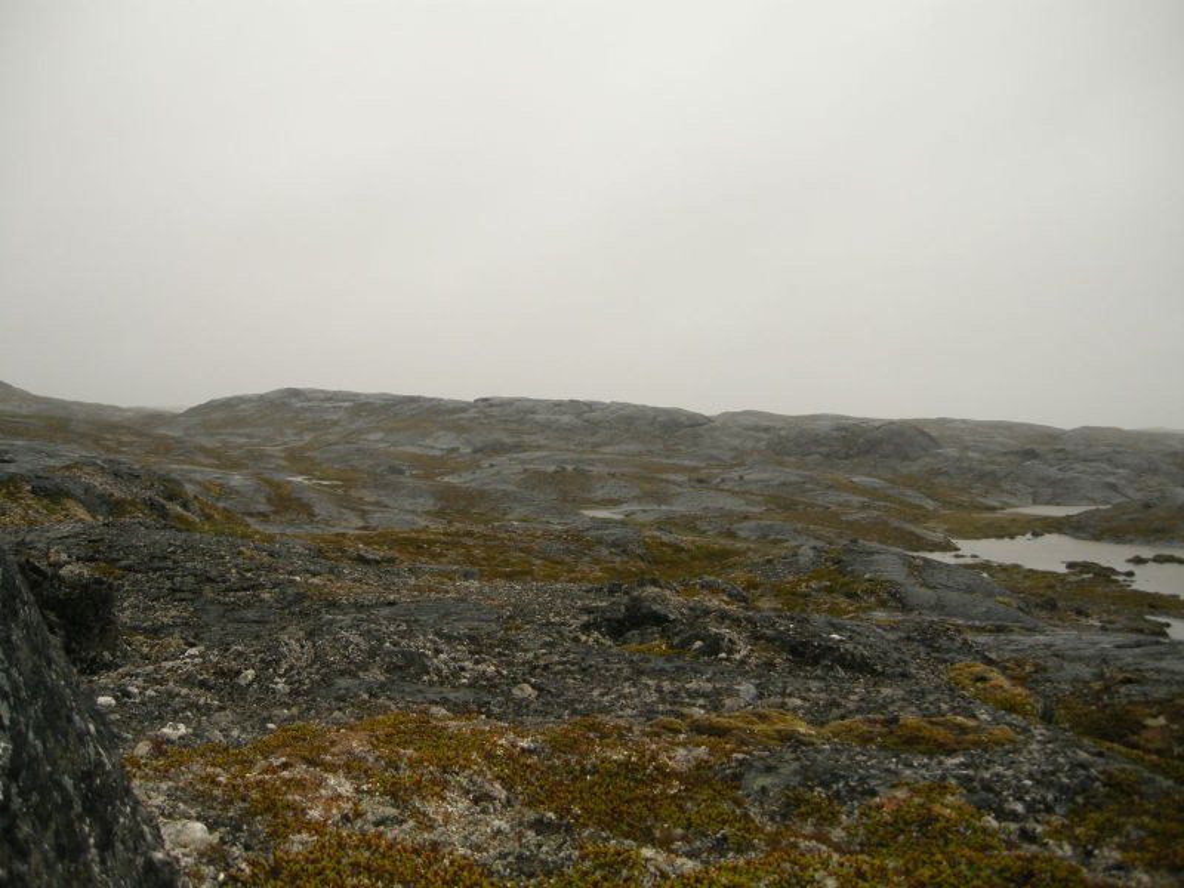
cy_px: 444
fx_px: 1197
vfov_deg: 40.7
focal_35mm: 35
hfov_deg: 52.6
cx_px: 592
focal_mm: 7.5
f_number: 2.7
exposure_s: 1/361
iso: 88
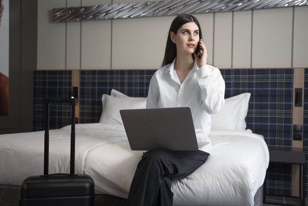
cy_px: 103
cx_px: 154
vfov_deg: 31.2
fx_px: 368
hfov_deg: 45.4
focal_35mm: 43
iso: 1000
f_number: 2.8
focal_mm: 43
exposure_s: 1/125
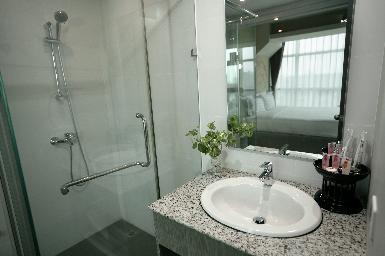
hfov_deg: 84.0
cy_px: 128
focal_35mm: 20
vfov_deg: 61.9
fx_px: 214
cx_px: 192
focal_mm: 20
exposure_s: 1/125
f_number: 2.8
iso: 160
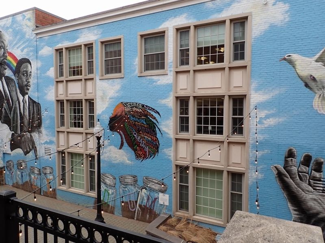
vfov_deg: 54.9
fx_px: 235
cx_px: 162
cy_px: 122
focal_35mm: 25
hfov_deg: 69.4
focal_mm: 4.5
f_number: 2.8
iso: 100
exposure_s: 1/200
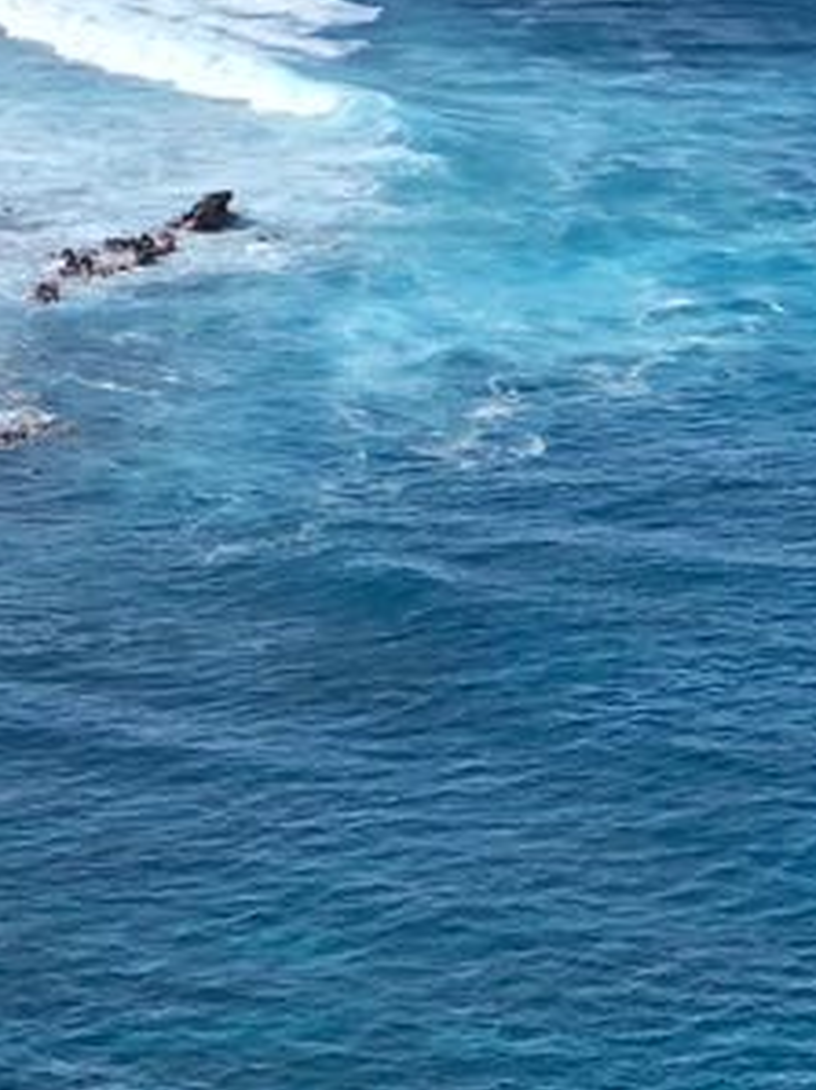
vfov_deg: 8.0
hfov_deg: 5.9
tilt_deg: -9.4
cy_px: -77
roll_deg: -0.3
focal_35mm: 245
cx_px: -681
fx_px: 7712
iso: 20
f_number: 2.8
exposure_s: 1/615
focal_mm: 6.6
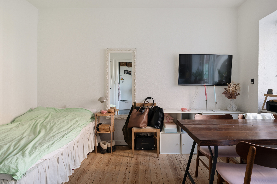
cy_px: 92
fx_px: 158
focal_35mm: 20
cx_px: 138
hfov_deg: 82.6
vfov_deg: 60.7
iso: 640
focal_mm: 20.5
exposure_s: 1/10
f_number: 9
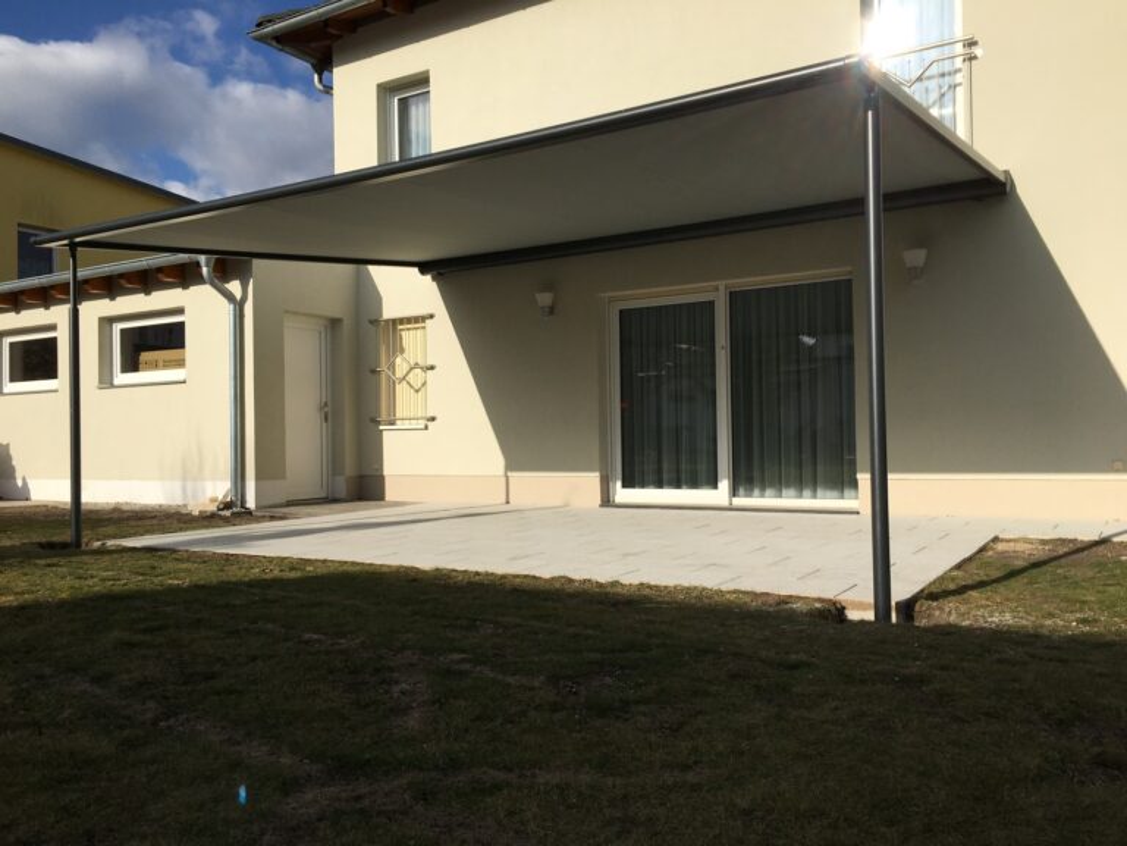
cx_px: 564
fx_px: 944
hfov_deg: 61.7
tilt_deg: +2.1
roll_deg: +0.7
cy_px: 423
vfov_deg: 48.2
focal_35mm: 29
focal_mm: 4.15
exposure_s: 1/3077
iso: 25
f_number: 2.2
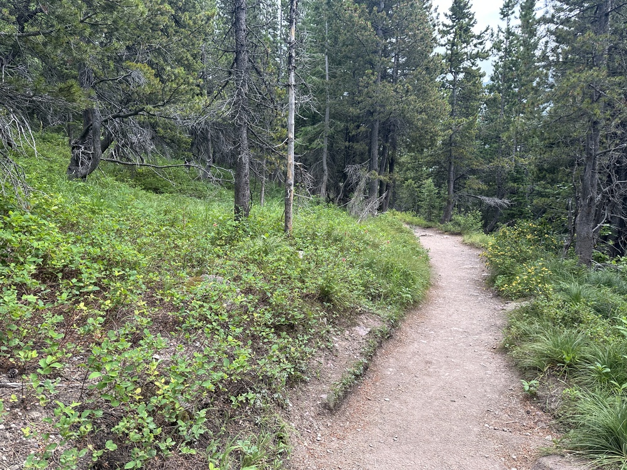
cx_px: 314
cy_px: 235
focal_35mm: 24
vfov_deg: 56.8
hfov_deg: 71.6
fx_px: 435
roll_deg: -1.1
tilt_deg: -8.8
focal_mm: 6.86
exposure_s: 1/494
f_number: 1.78
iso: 80
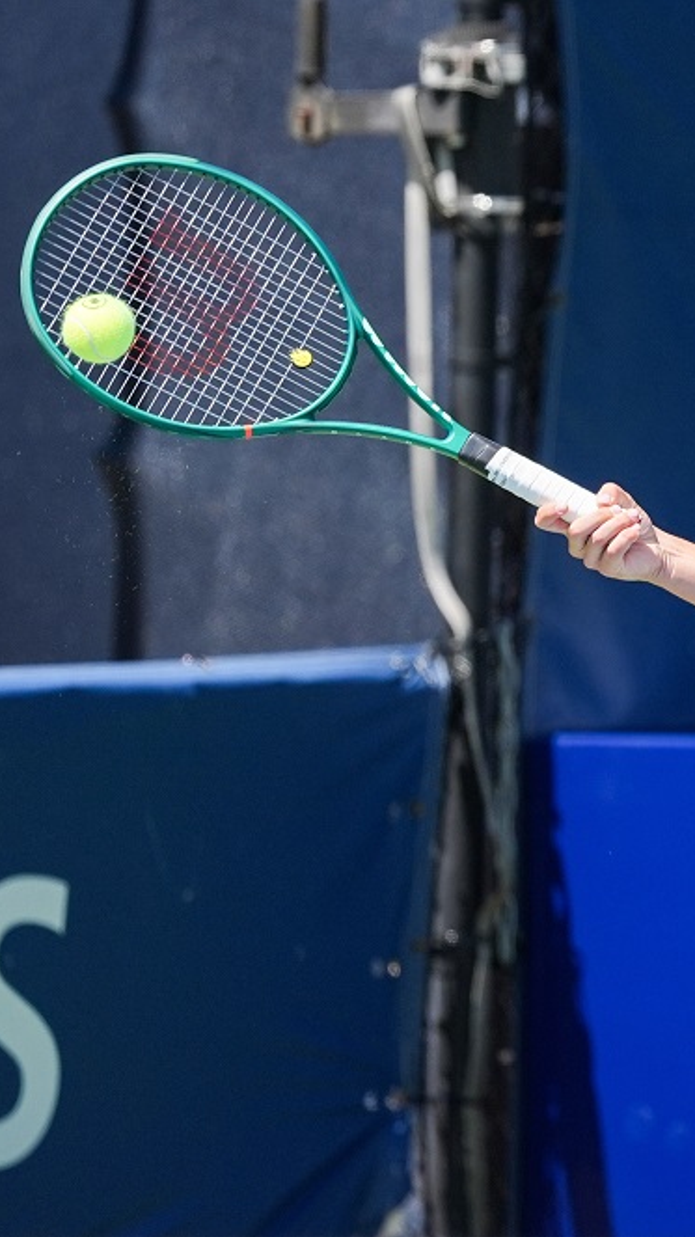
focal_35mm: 631
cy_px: 618
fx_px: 20694
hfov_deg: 1.9
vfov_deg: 3.4
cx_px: 894
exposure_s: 1/2500
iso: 400
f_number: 4.5
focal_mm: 400
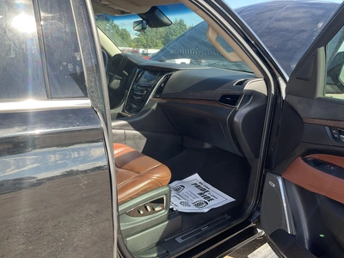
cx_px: 172
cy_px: 129
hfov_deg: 61.7
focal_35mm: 29
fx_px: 288
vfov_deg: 48.2
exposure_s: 1/201
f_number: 1.8
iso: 20
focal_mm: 3
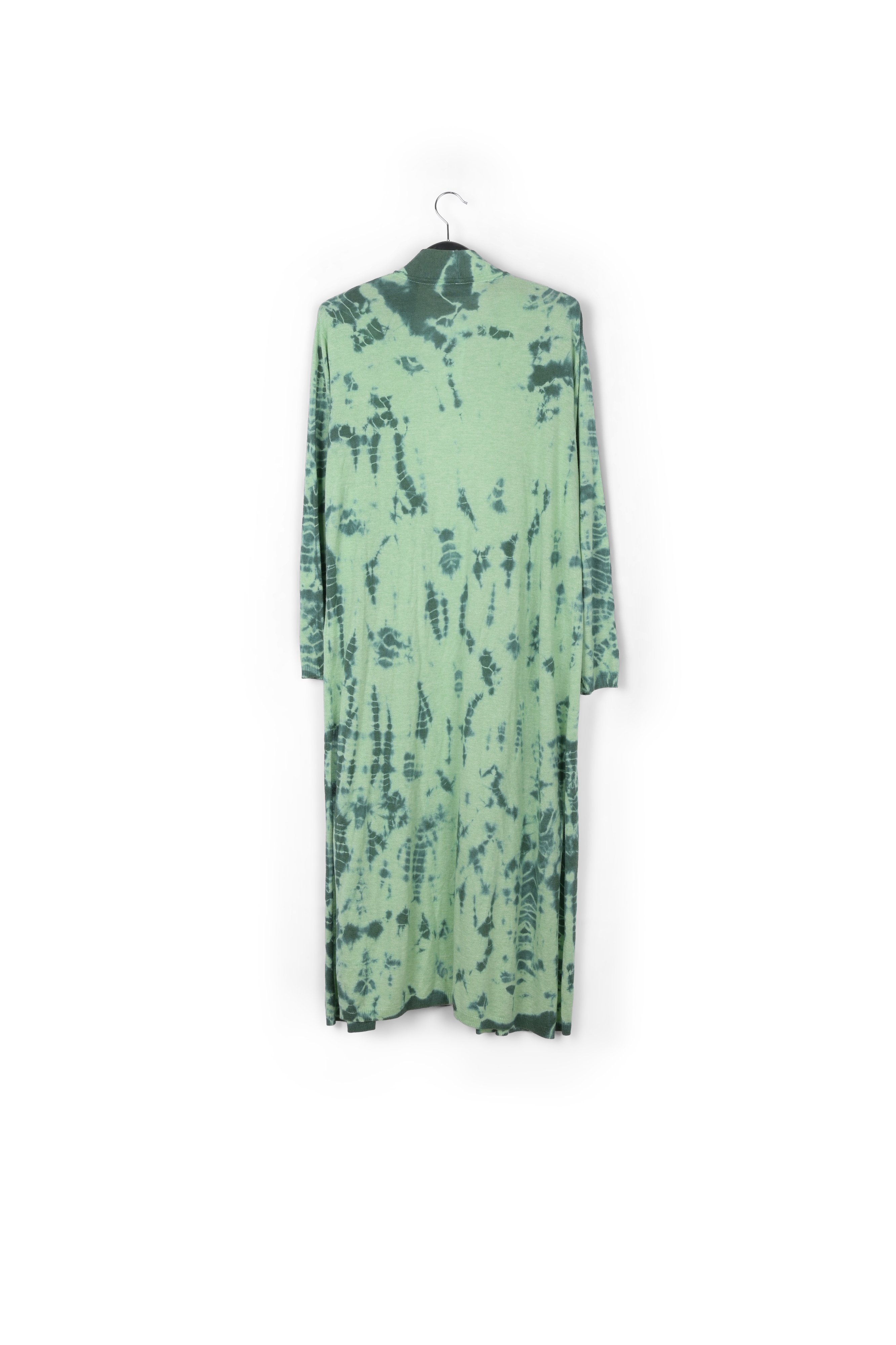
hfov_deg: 35.9
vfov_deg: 51.9
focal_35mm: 37
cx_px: 448
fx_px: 1381
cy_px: 672
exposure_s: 1/160
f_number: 13
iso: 100
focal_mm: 37
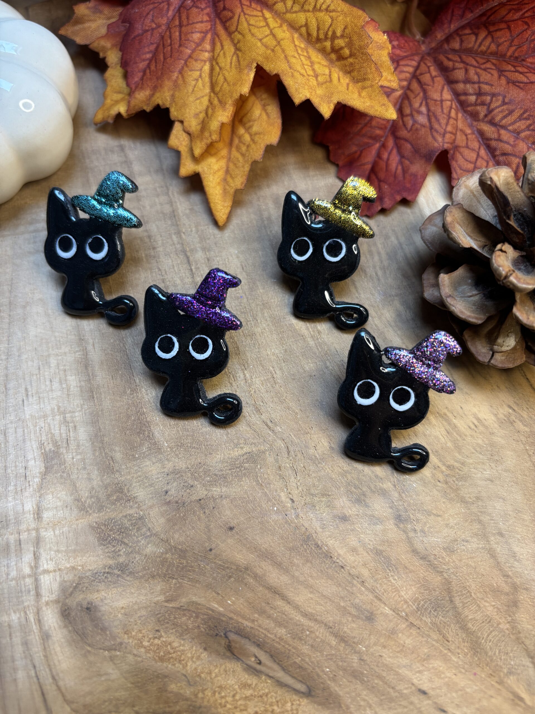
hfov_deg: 53.1
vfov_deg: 67.3
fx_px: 536
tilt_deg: -68.6
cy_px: 357
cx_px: 268
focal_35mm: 26
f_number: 1.6
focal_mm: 5.96
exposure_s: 1/88
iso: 125
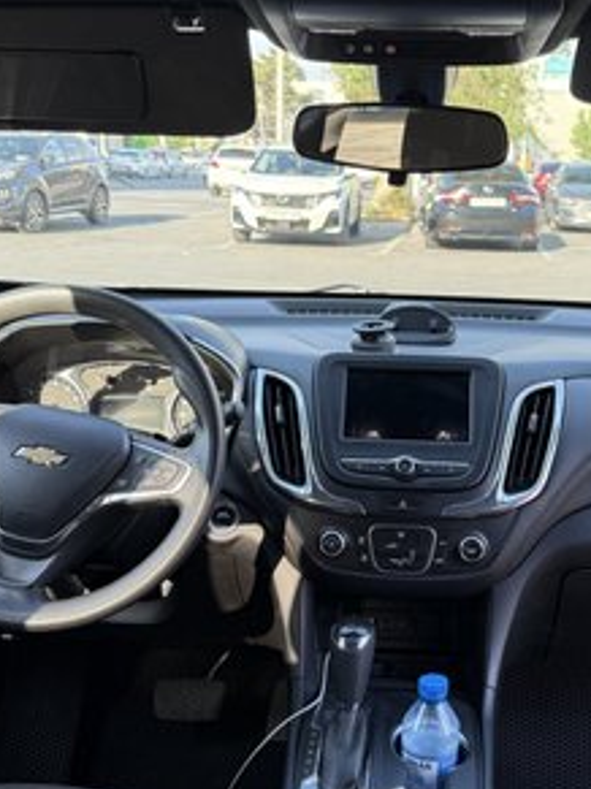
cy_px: 401
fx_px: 752
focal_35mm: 33
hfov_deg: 42.3
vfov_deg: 55.4
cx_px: 396
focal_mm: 6.76
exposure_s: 1/288
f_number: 1.78
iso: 100
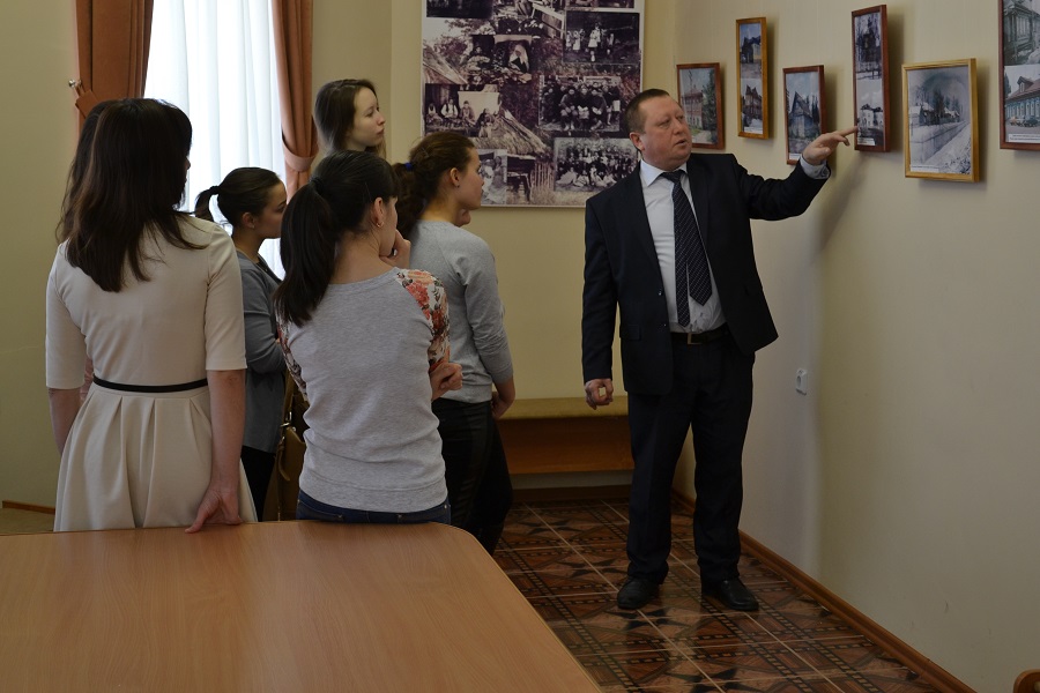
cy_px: 346
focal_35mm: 60
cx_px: 520
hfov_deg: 33.4
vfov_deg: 22.6
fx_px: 1733
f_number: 5.3
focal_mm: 40
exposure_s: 1/15
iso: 400
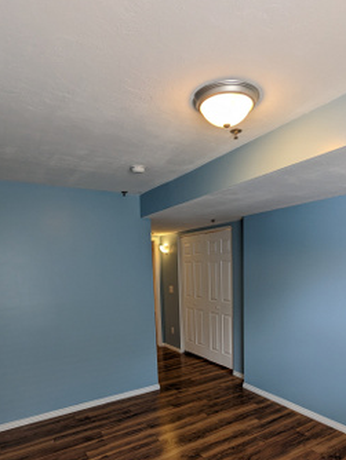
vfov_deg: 71.5
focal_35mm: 23
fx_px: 306
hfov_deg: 58.6
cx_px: 202
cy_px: 310
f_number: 2.2
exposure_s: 1/60
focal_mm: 2.35
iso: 55
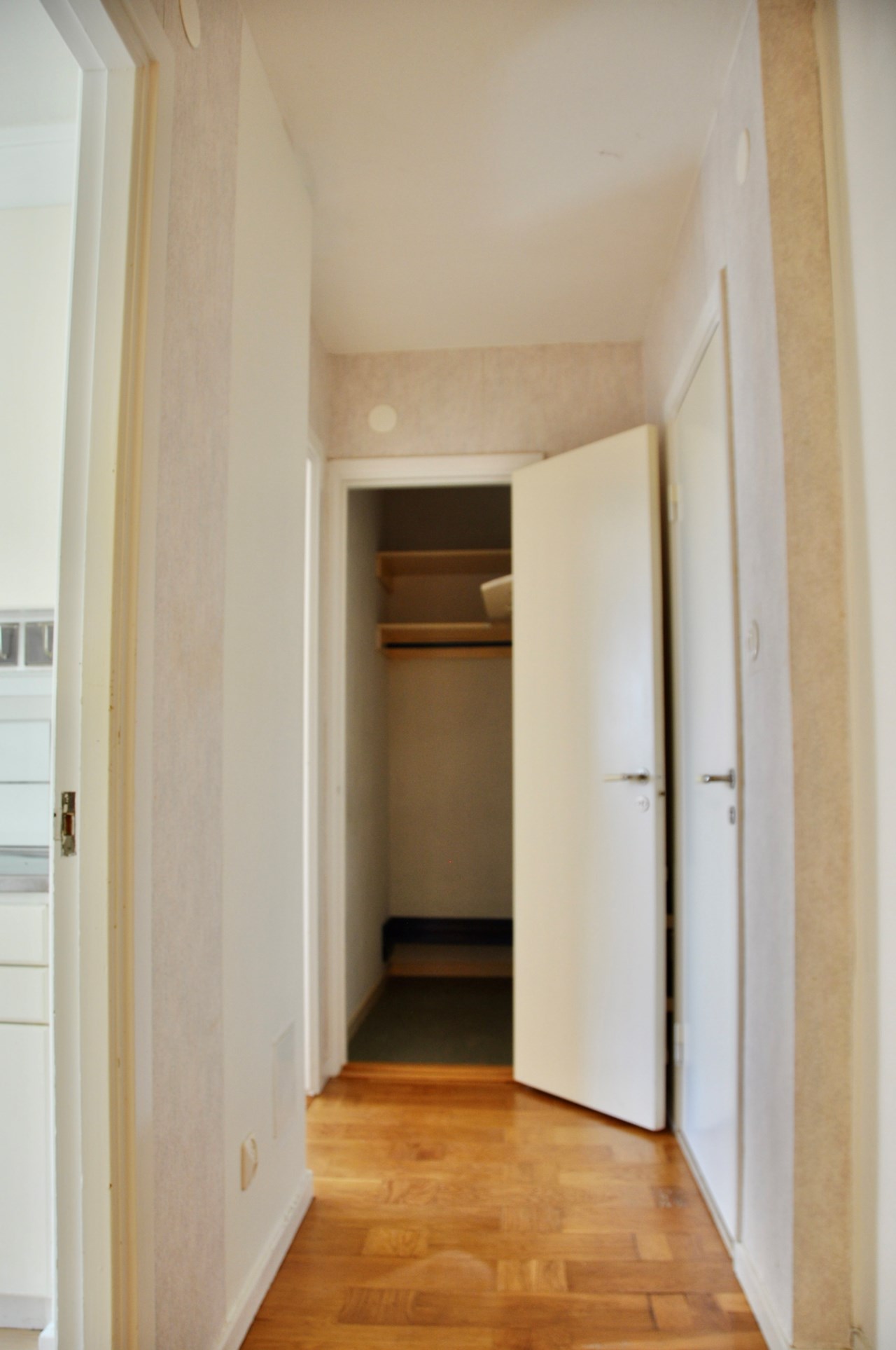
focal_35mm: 27
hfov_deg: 47.8
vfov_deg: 67.4
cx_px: 448
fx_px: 1010
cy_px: 675
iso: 400
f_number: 4.5
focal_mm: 18
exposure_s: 1/80
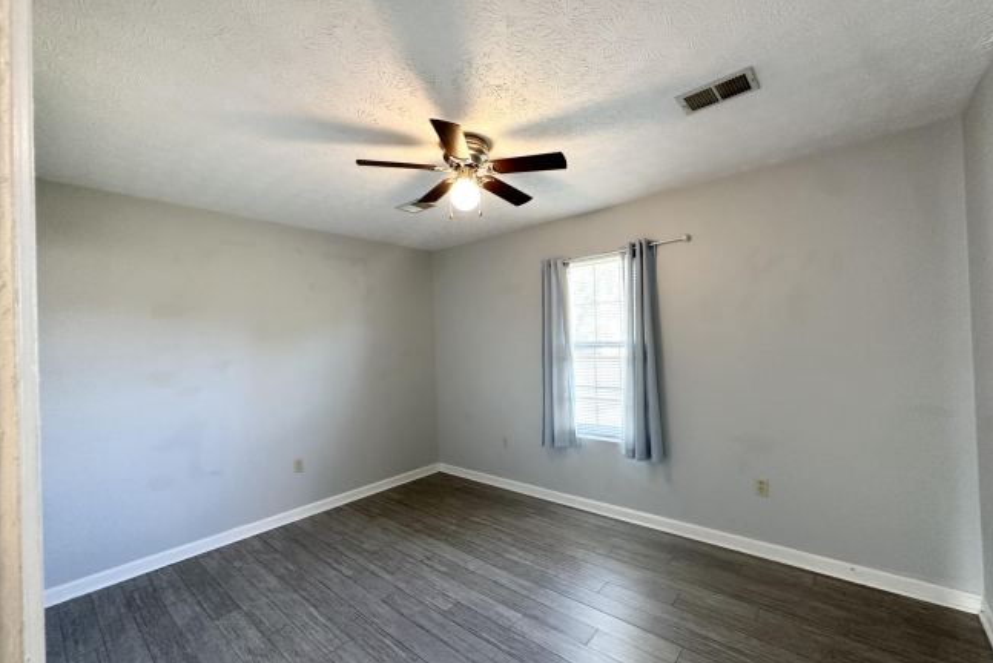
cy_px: 335
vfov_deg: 77.4
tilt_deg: +0.2
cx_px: 510
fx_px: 414
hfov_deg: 100.3
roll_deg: +1.8
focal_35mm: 15
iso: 250
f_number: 2.2
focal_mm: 2.22
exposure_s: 1/60
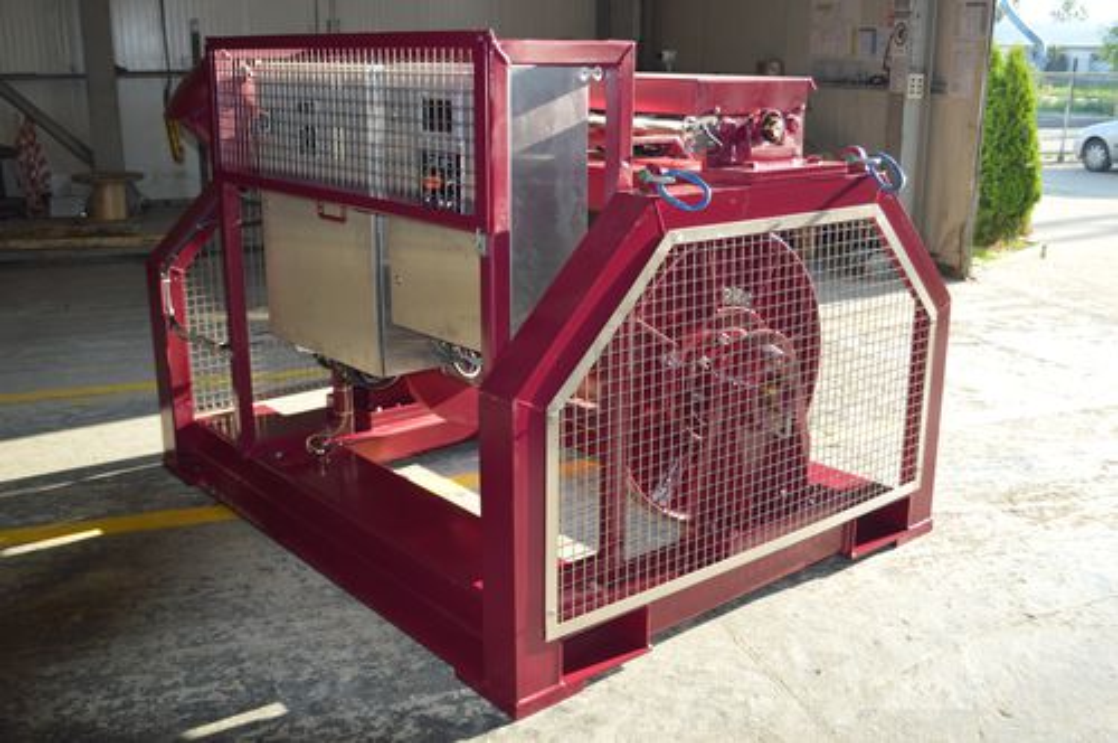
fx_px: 1117
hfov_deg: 53.2
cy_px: 372
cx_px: 559
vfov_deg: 36.8
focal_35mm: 36
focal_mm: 24
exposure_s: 1/125
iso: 160
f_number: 4
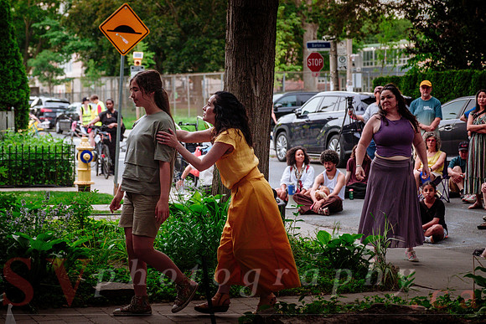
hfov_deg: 23.1
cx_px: 228
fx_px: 1192
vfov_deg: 15.5
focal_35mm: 88
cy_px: 156
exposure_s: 1/320
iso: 1600
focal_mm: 55
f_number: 2.8
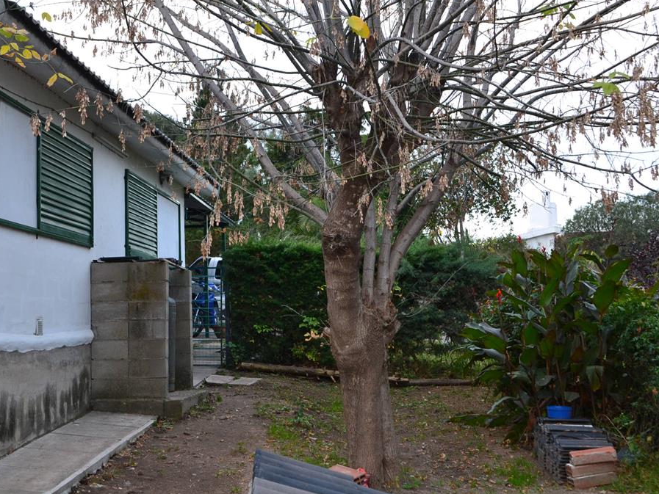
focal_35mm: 46
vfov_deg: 31.5
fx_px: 876
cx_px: 308
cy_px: 246
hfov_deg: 41.2
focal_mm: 28
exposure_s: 1/60
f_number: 8
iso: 640
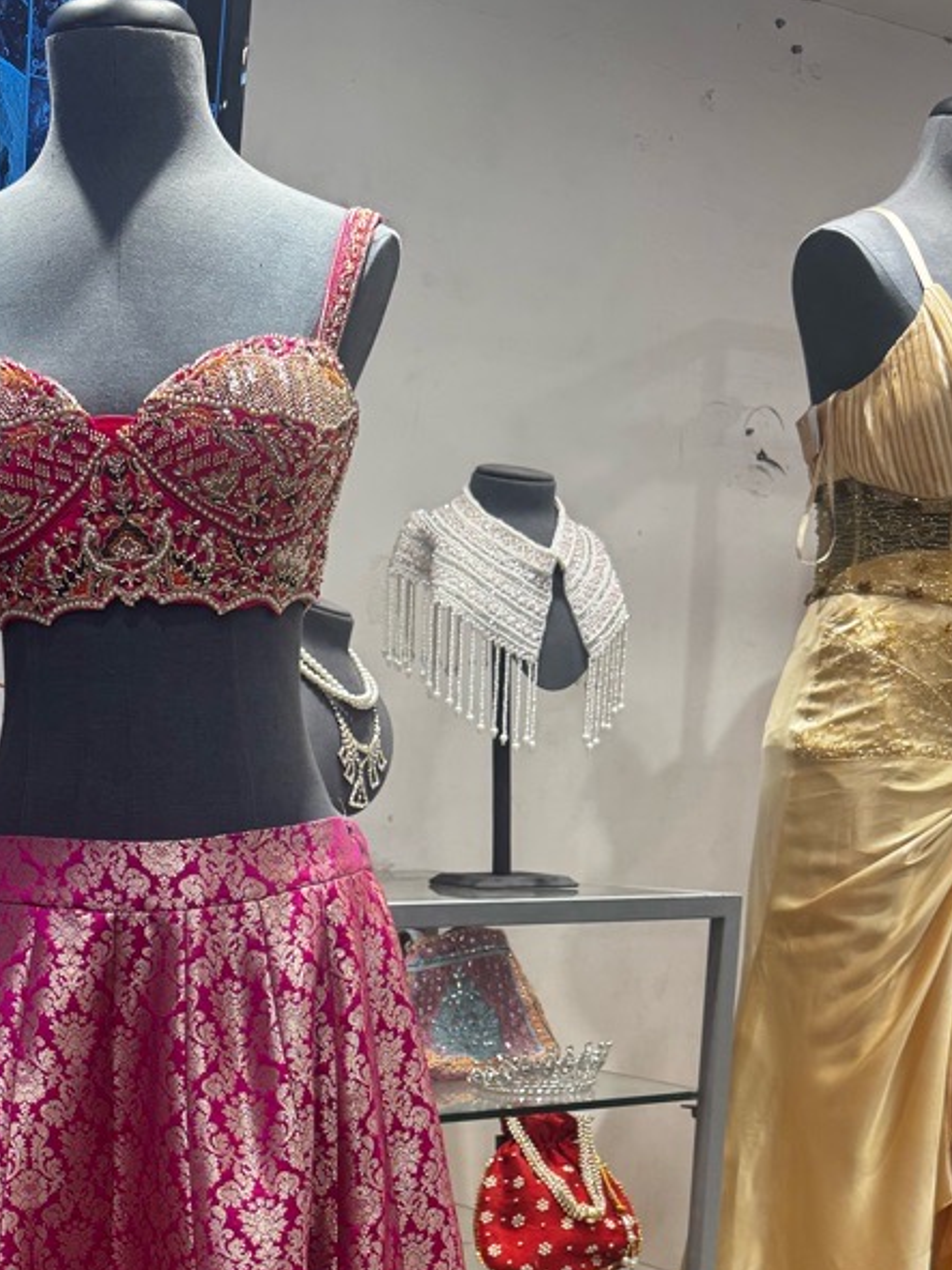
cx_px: 290
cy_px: 1264
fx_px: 1907
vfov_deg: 33.7
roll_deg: -0.6
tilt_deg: -14.6
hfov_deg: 27.8
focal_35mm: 52
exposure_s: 1/100
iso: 50
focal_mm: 6.76
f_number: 1.78
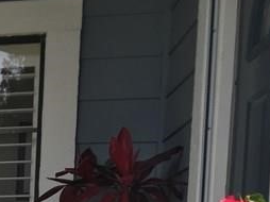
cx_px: -241
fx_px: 912
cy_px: 366
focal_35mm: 117
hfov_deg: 14.5
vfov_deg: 11.7
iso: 25
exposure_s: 1/680
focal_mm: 4.15
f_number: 2.2
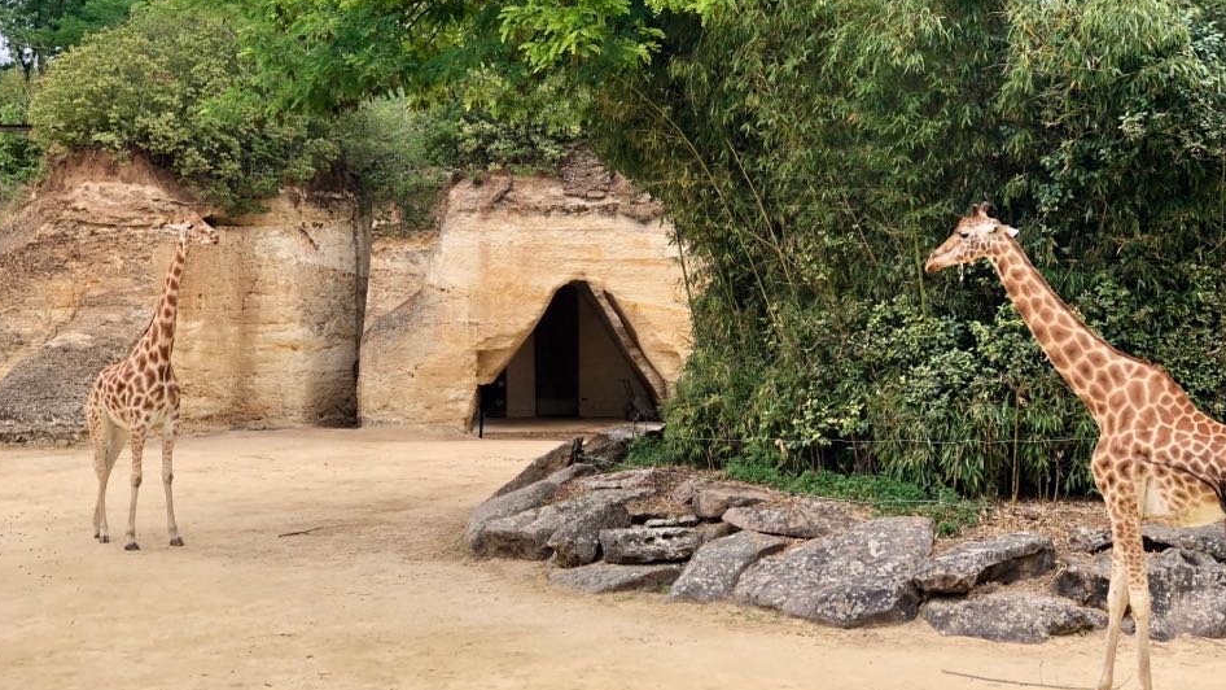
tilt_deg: -0.6
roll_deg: +0.5
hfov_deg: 33.3
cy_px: 305
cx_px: 614
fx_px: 2048
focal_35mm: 63
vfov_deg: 19.1
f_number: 2.8
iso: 20
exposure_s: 1/161
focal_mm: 6.6
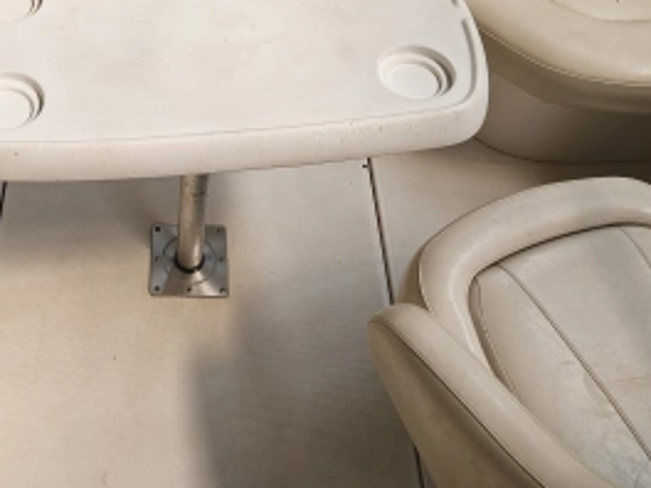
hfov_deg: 38.6
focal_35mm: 48
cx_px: 163
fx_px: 903
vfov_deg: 28.3
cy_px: -6
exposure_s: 1/154
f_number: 1.8
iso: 25
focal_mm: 5.4
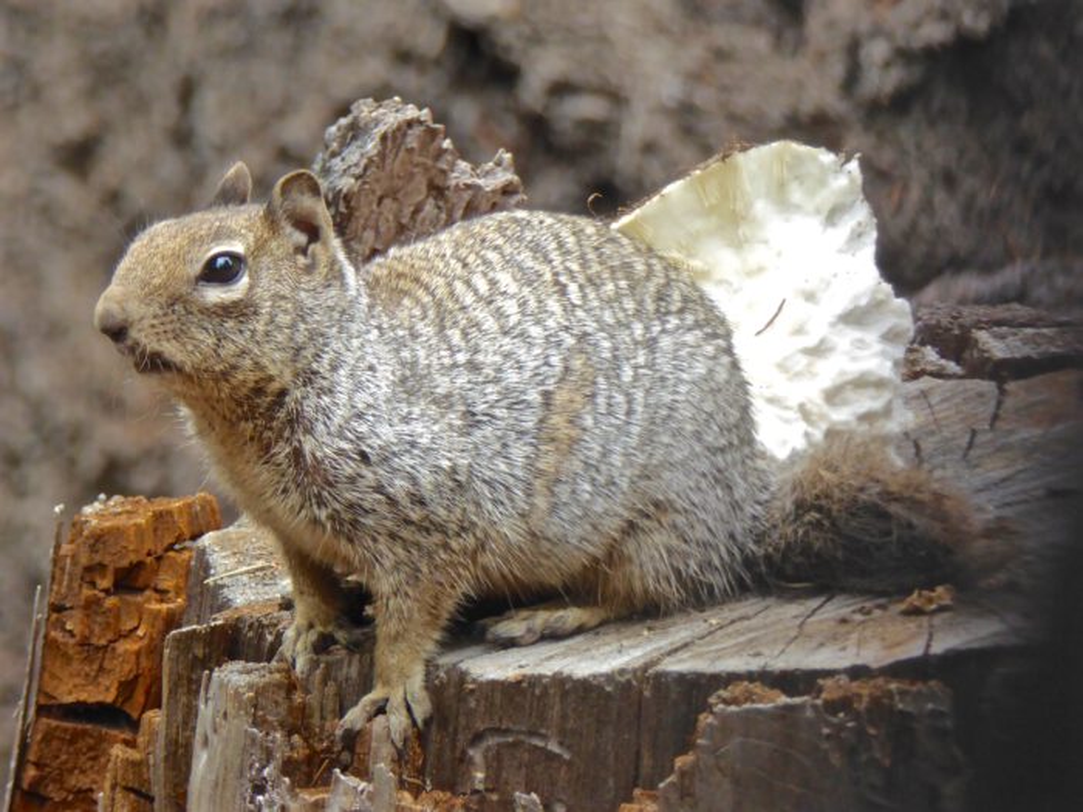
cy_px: 406
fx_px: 27813
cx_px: 542
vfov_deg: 1.7
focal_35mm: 889
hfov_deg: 2.2
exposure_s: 1/125
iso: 250
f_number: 6.4
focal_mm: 129
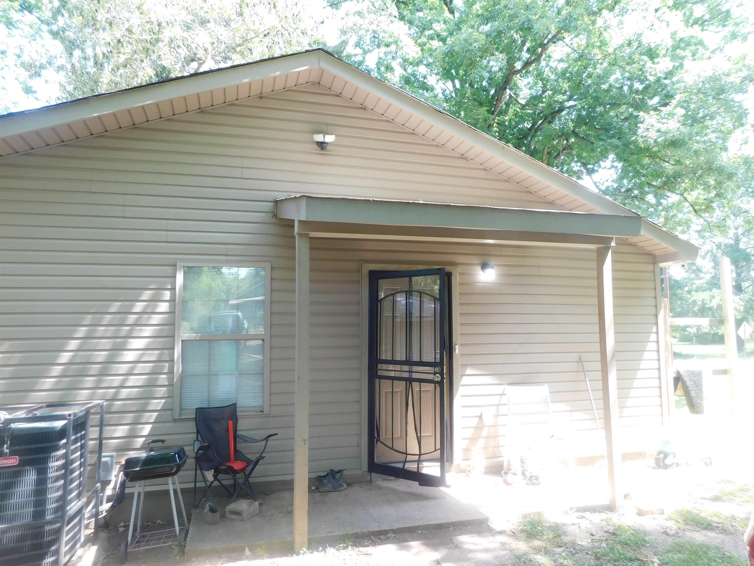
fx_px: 501
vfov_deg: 58.9
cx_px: 377
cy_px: 283
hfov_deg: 73.9
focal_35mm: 23
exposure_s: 1/80
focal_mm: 4
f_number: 3
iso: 125
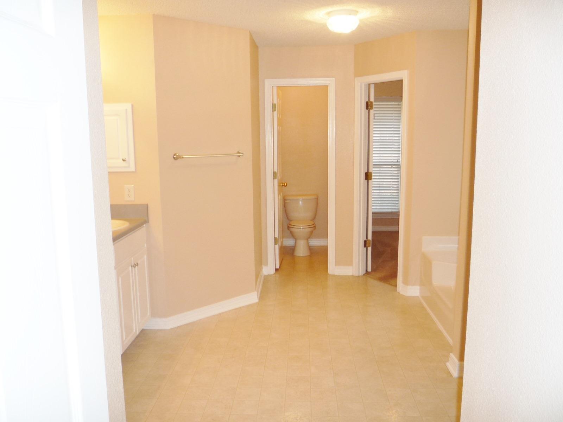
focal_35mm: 30
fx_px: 488
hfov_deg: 60.0
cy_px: 211
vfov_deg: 46.8
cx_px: 282
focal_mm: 5.2
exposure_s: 1/30
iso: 125
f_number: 3.3
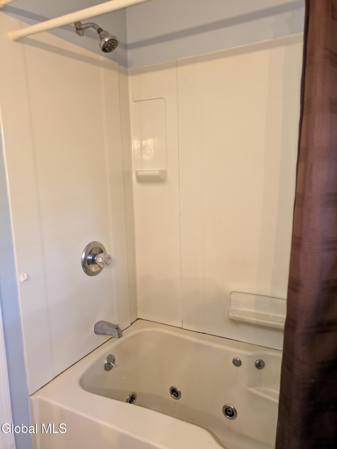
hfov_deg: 54.9
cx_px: 168
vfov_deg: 69.4
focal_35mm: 25
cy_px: 224
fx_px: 324
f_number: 1.89
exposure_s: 1/40
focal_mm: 5.43
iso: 737
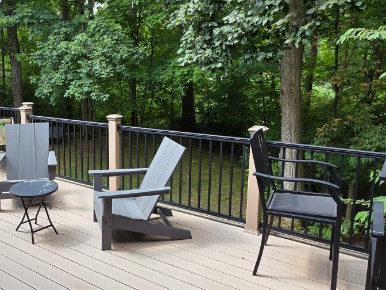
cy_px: 127
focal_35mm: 29
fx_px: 323
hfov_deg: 59.7
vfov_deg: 48.1
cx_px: 117
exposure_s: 1/120
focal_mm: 2.2
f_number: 1.9
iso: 25
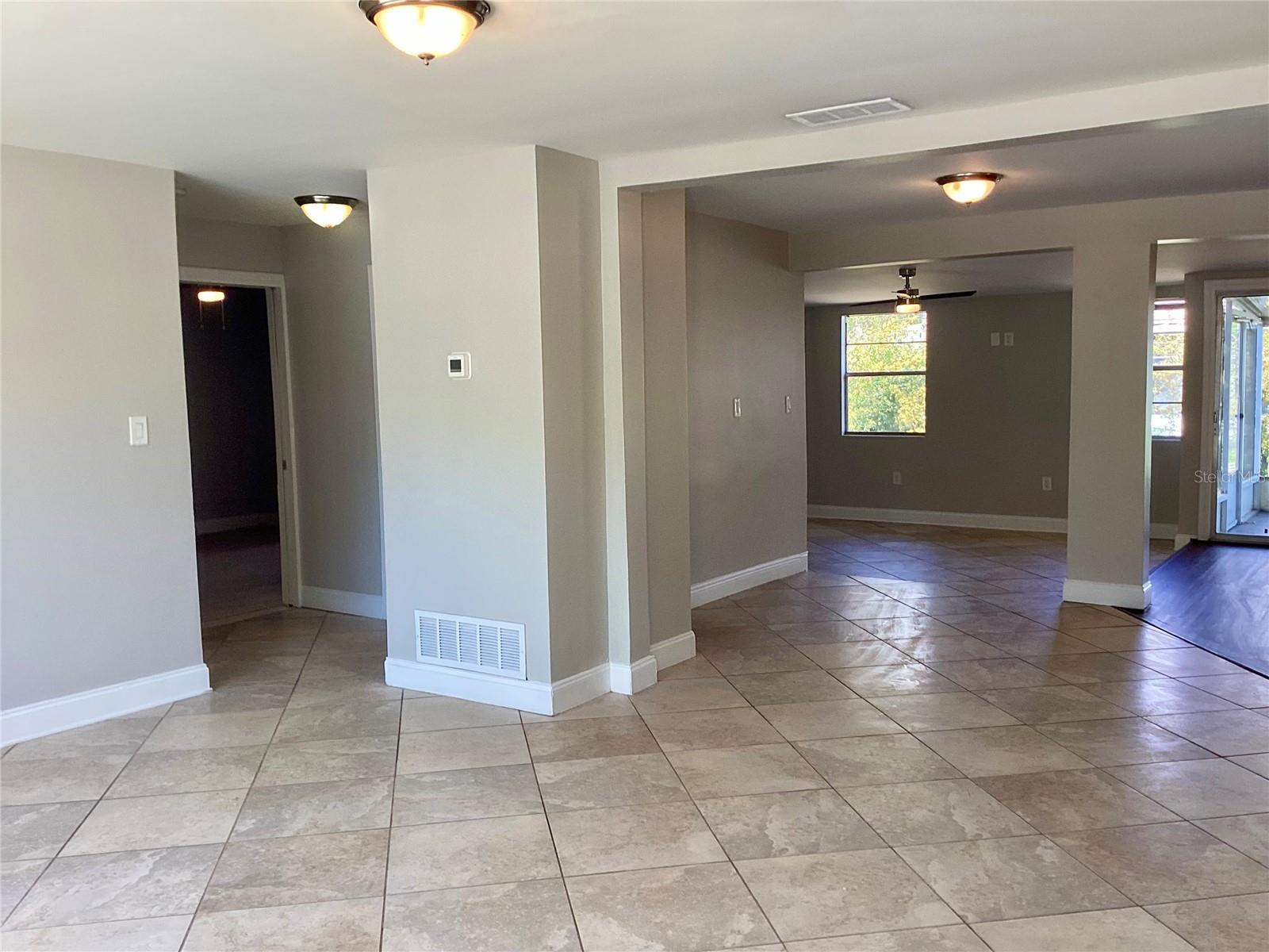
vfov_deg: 45.4
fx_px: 1136
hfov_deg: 58.4
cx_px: 634
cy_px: 476
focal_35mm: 31
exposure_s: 1/120
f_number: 2.4
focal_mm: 3.3
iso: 64
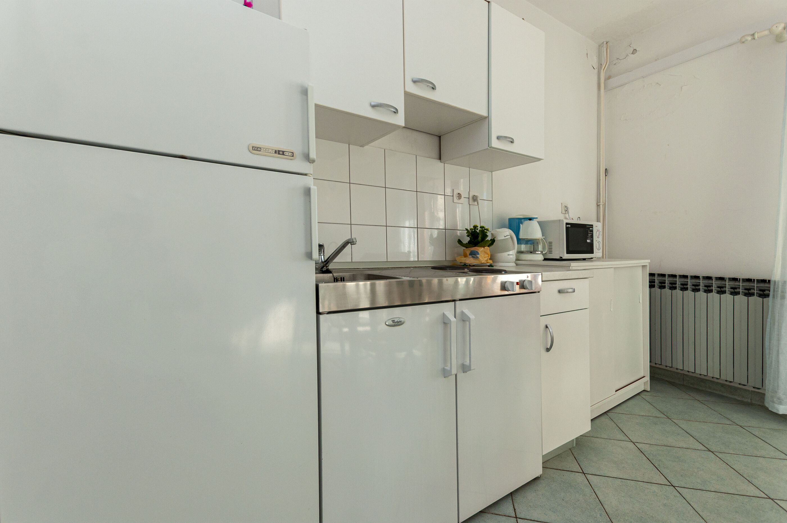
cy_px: 262
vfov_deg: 77.2
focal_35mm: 15
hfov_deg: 100.4
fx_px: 328
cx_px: 394
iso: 320
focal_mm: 10
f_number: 6.3
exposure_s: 1/160
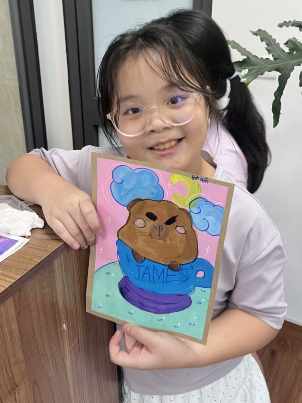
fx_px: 361
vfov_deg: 58.0
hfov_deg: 45.4
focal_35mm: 31
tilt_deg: -20.9
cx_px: 159
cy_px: 167
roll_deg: -0.4
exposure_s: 1/69
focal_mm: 5.1
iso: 125
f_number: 1.6
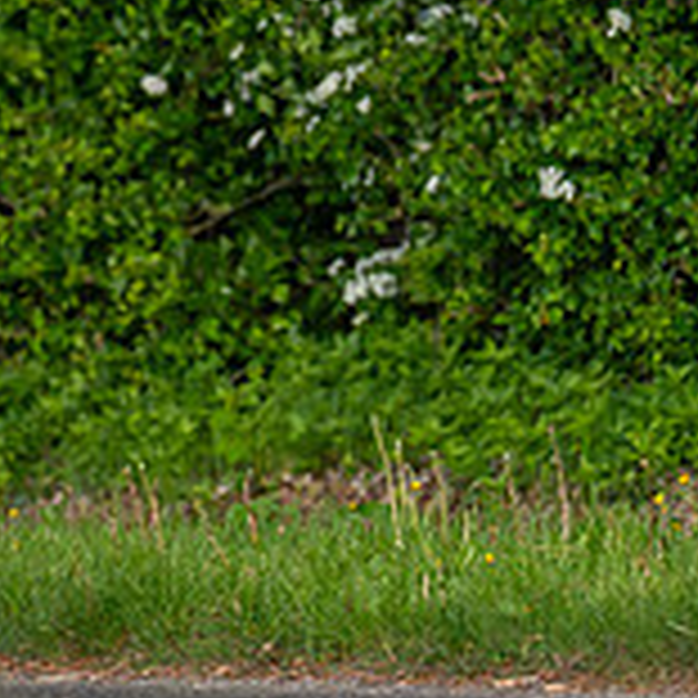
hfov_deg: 2.7
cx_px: -482
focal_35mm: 638
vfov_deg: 2.7
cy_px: 115
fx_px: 14555
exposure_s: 1/1000
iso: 500
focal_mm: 200
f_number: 4
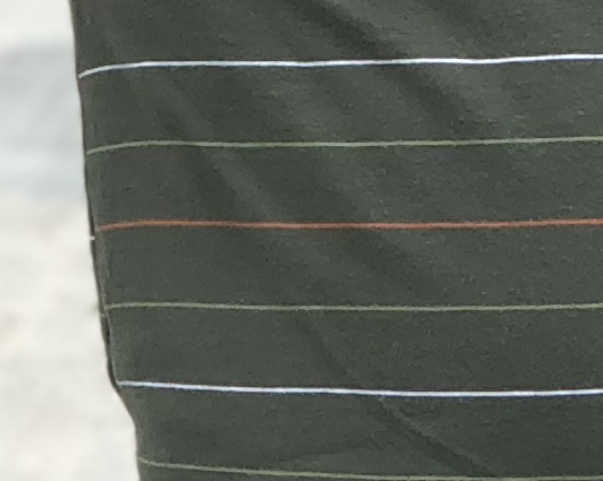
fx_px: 6867
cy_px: -446
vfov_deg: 4.0
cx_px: 751
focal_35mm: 385
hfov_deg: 5.0
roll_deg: -0.1
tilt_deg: -7.2
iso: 16
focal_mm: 6
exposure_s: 1/361
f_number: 2.4
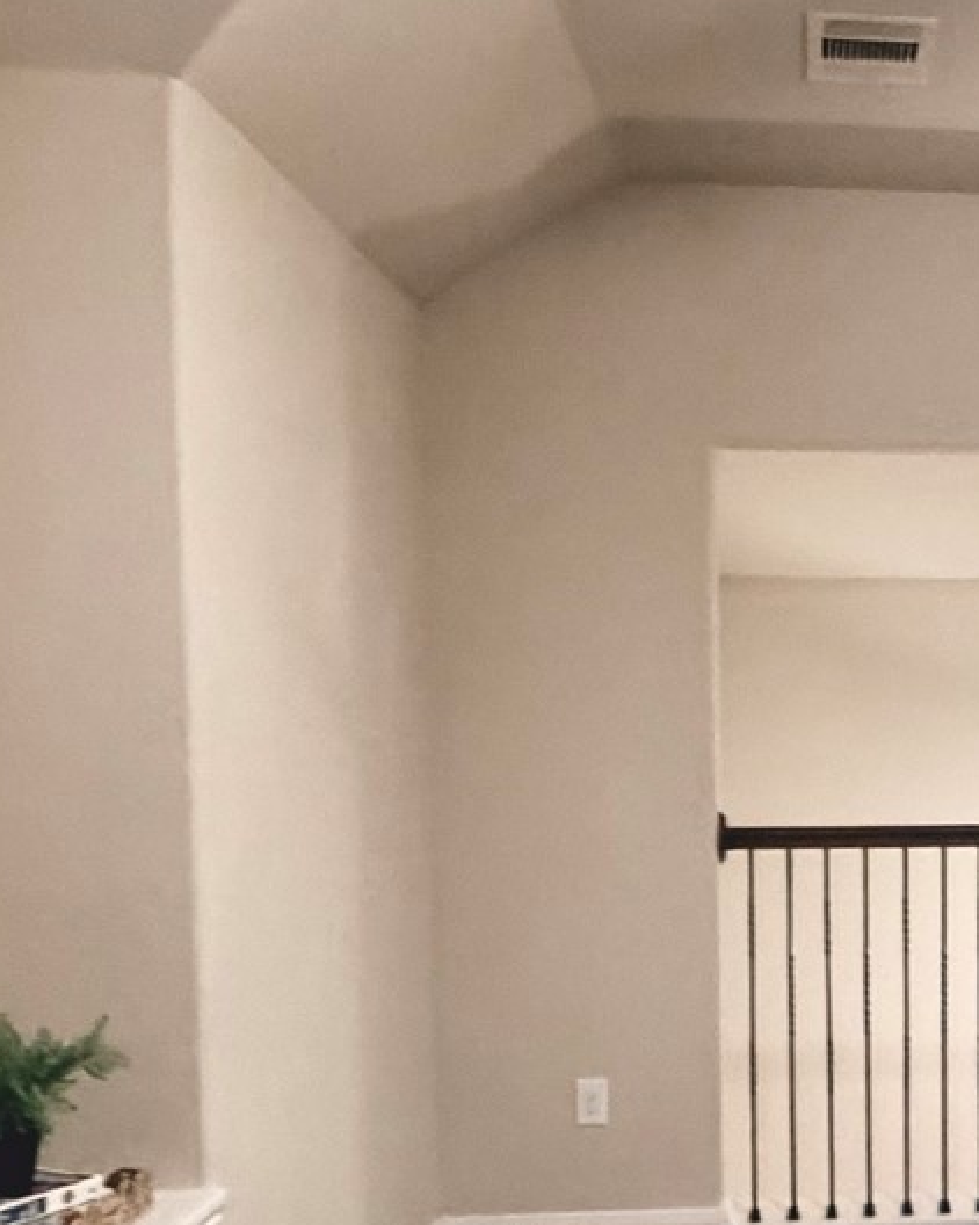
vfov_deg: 35.1
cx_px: 1123
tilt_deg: -3.1
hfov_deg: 26.0
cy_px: 796
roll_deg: -0.3
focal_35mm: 53
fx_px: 1921
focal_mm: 2.22
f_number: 2.2
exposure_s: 1/60
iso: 800
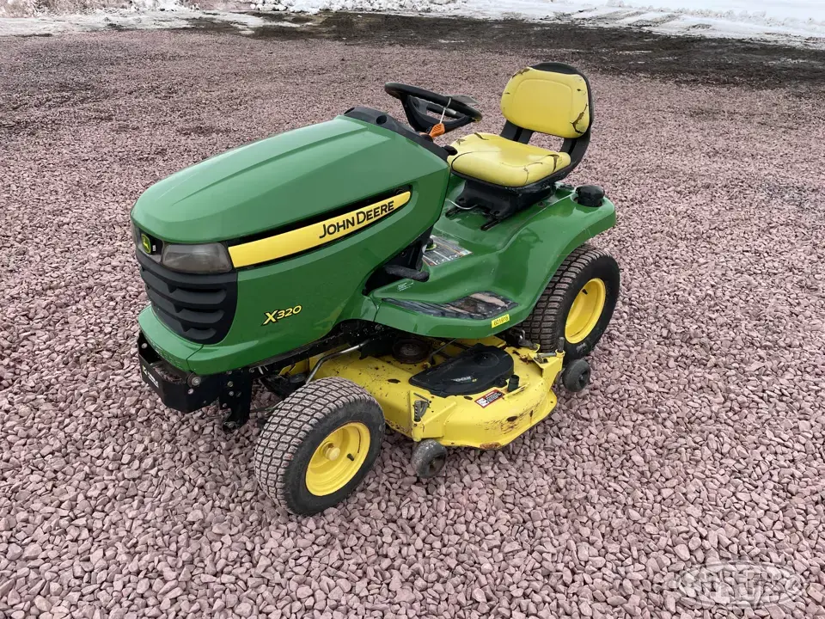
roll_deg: -1.7
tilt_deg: -25.8
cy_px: 310
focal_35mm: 26
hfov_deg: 67.3
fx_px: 620
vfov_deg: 53.1
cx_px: 412
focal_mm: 4.2
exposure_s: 1/2212
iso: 32
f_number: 1.6
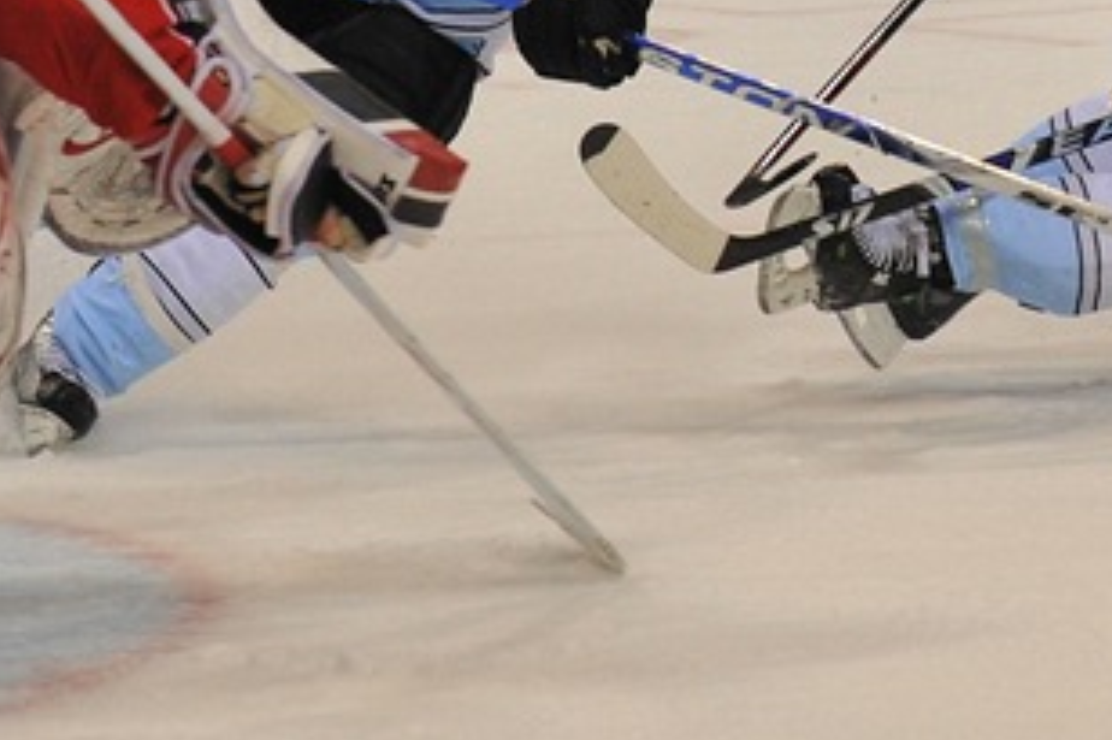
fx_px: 7008
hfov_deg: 9.1
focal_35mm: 227
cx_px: 588
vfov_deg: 6.0
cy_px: -170
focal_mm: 70
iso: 1600
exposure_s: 1/800
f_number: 4
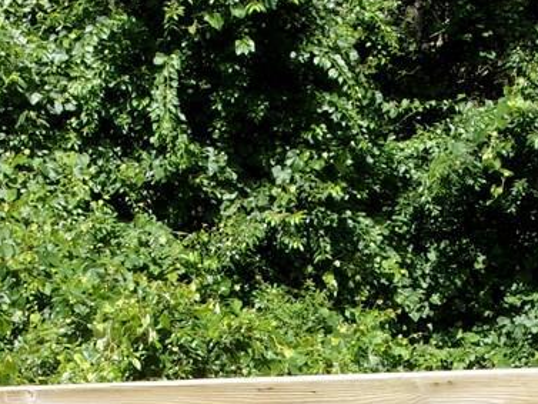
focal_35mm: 76
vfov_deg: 18.6
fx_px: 1182
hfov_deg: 25.5
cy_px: 451
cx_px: 361
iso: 80
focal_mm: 5.1
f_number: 10.8
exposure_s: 1/42
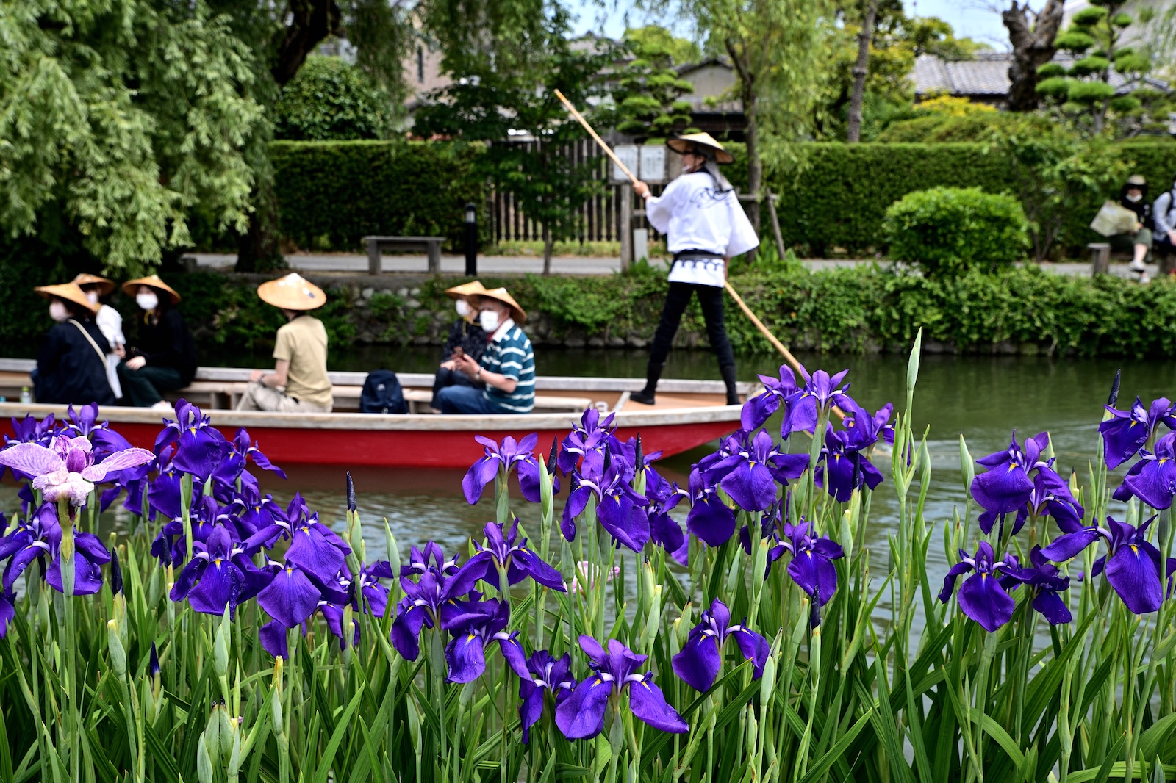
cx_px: 588
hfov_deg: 53.1
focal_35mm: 36
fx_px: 1176
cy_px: 392
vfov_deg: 36.9
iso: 100
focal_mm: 36
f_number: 7.1
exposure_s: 1/500
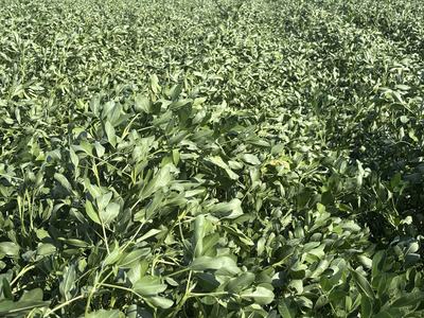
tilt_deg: -14.2
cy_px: 159
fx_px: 637
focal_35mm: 52
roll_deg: +0.6
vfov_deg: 28.0
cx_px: 212
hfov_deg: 36.8
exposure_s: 1/2105
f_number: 1.6
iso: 32
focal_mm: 5.96
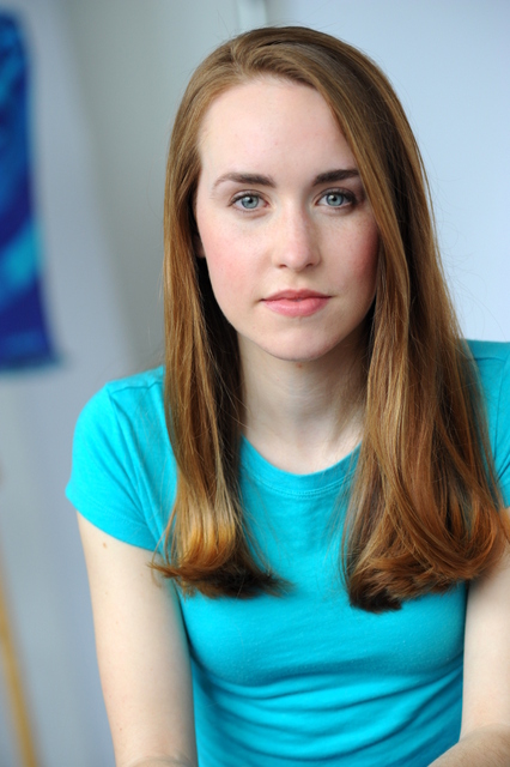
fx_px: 2233
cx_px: 255
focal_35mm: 105
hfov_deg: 13.0
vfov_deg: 19.5
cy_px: 384
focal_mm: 105
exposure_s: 1/320
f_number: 3.5
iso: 640
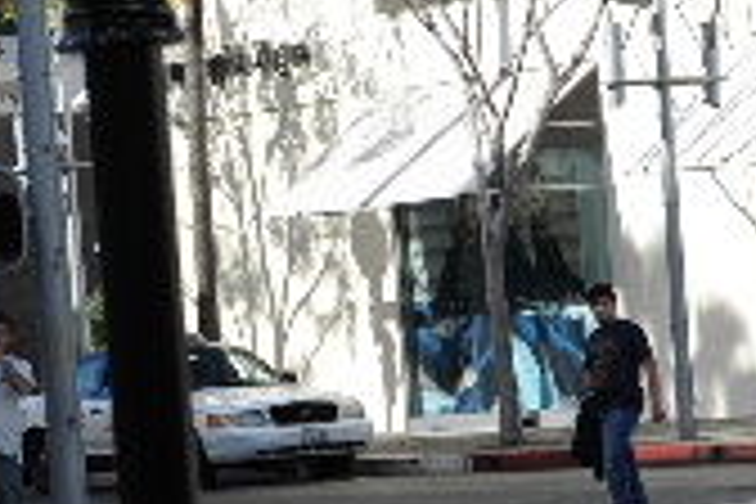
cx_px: 436
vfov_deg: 5.8
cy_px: 592
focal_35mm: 236
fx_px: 4956
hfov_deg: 8.7
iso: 200
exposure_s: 1/320
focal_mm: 62
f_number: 9
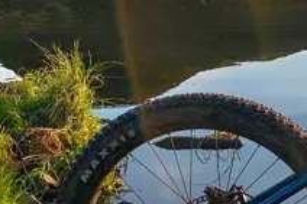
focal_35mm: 102
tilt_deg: -3.1
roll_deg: -0.9
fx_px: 869
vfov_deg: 13.1
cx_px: 494
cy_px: -30
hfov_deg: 17.5
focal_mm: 4.25
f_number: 1.8
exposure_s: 1/1076
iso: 25
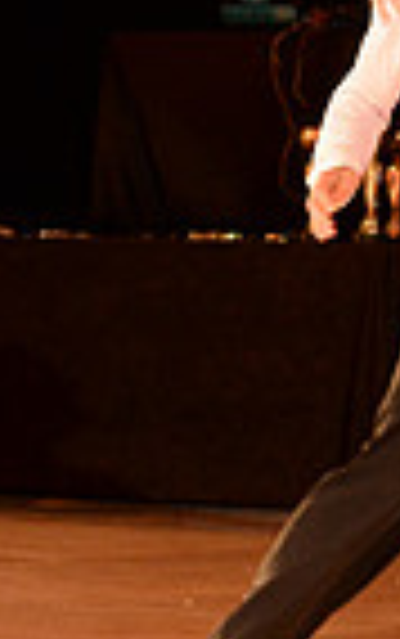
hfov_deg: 3.2
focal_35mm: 406
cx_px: 1151
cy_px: 209
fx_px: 7067
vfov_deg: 5.2
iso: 4000
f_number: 5.6
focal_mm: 98
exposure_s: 1/250
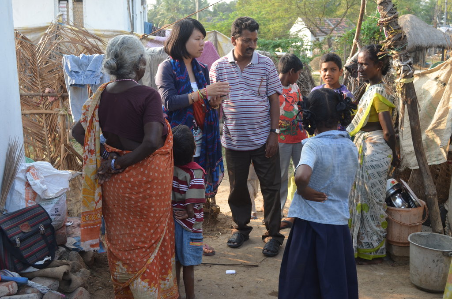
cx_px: 226
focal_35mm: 42
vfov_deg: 31.7
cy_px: 150
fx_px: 526
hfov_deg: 46.5
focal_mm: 28
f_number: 5.6
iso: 250
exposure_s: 1/125
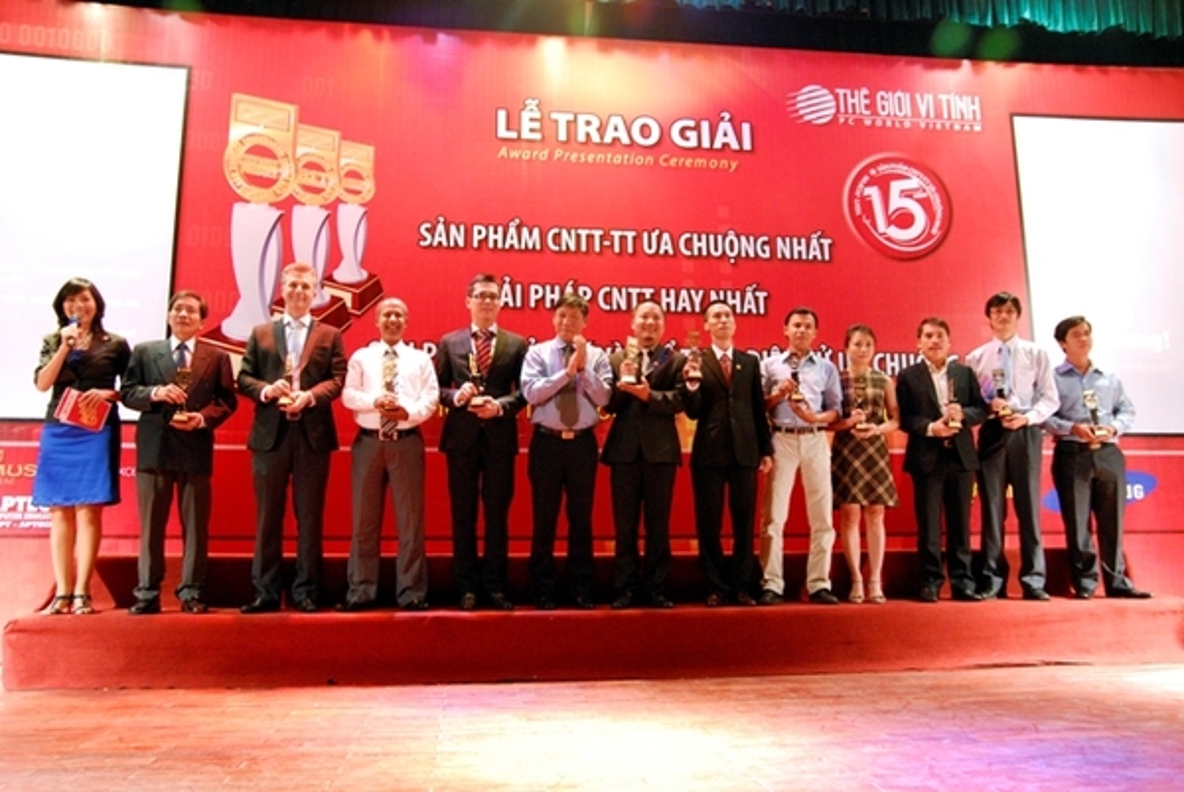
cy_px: 396
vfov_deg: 43.7
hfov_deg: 61.9
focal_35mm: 30
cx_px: 592
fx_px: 987
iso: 800
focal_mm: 20
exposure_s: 1/40
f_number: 3.2
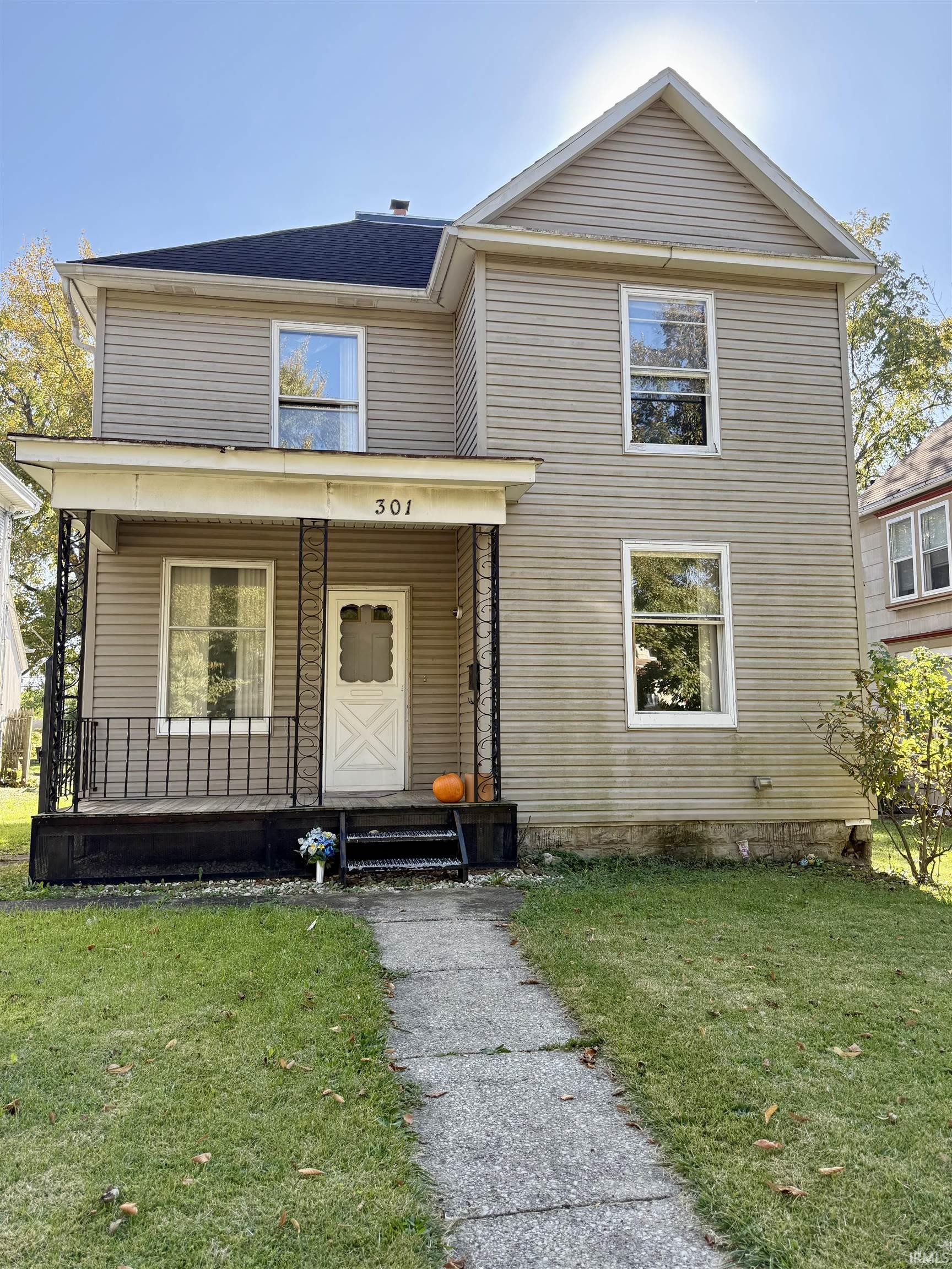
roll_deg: +0.3
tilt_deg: +7.3
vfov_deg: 71.6
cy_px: 634
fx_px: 880
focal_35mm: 24
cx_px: 476
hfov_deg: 56.8
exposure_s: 1/788
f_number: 1.78
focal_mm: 6.76
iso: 100
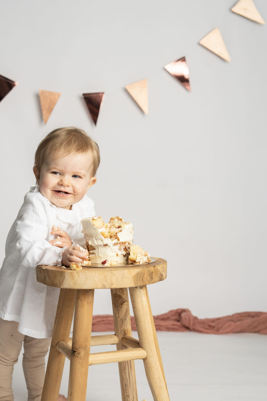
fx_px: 734
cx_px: 103
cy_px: 243
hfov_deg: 20.6
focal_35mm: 66
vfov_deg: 30.4
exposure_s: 1/200
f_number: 4
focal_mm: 50
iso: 250
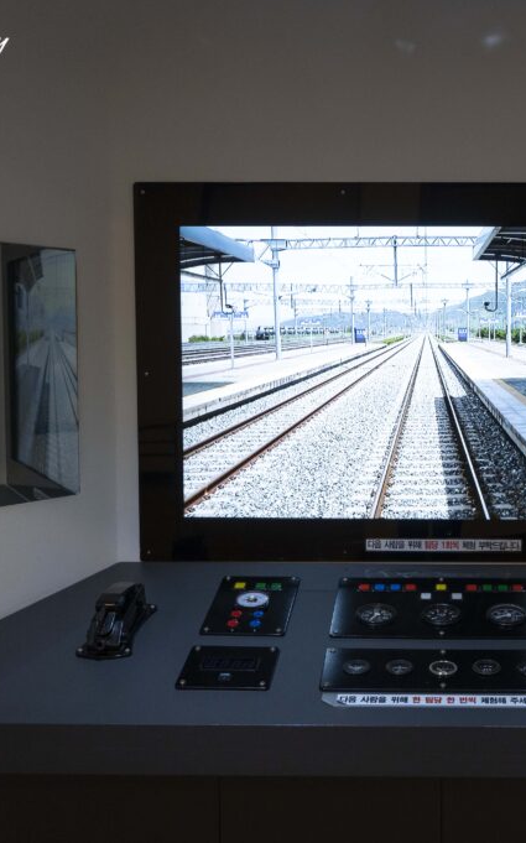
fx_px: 1056
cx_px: 442
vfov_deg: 43.5
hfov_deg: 27.3
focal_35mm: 46
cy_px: 422
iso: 2000
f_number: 4.5
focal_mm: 30
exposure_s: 1/160
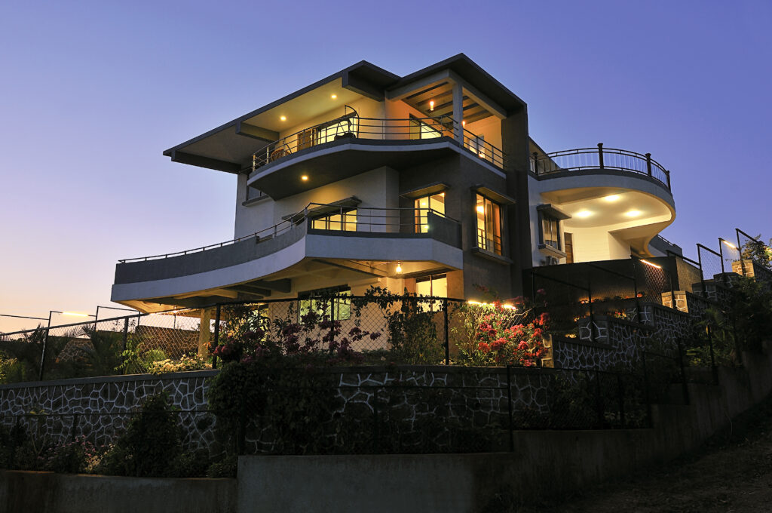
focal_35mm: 36
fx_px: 771
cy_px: 256
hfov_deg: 53.2
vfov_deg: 36.8
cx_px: 386
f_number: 9
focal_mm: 24
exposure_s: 1.6
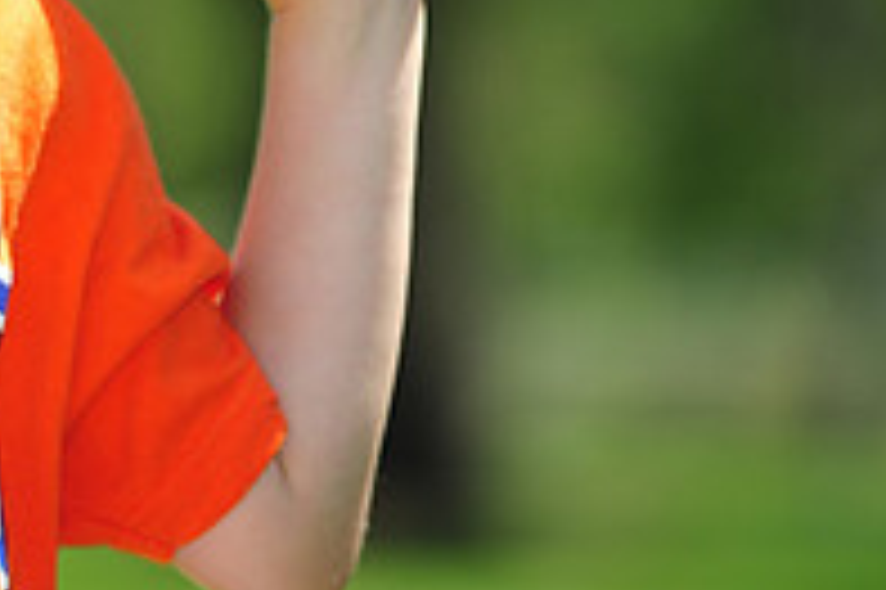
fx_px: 14459
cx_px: -387
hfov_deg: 3.5
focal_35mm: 588
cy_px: -189
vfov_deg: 2.3
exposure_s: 1/800
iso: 200
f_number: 4.5
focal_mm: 200
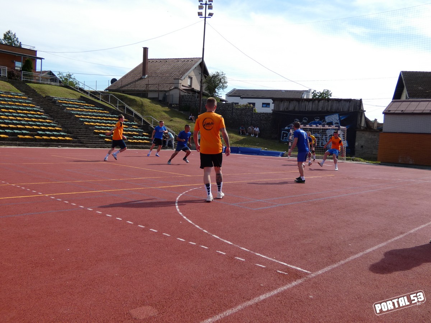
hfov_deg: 58.4
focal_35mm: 31
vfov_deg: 45.4
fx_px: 386
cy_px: 162
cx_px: 216
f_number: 3.3
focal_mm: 5.5
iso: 80
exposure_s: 1/800
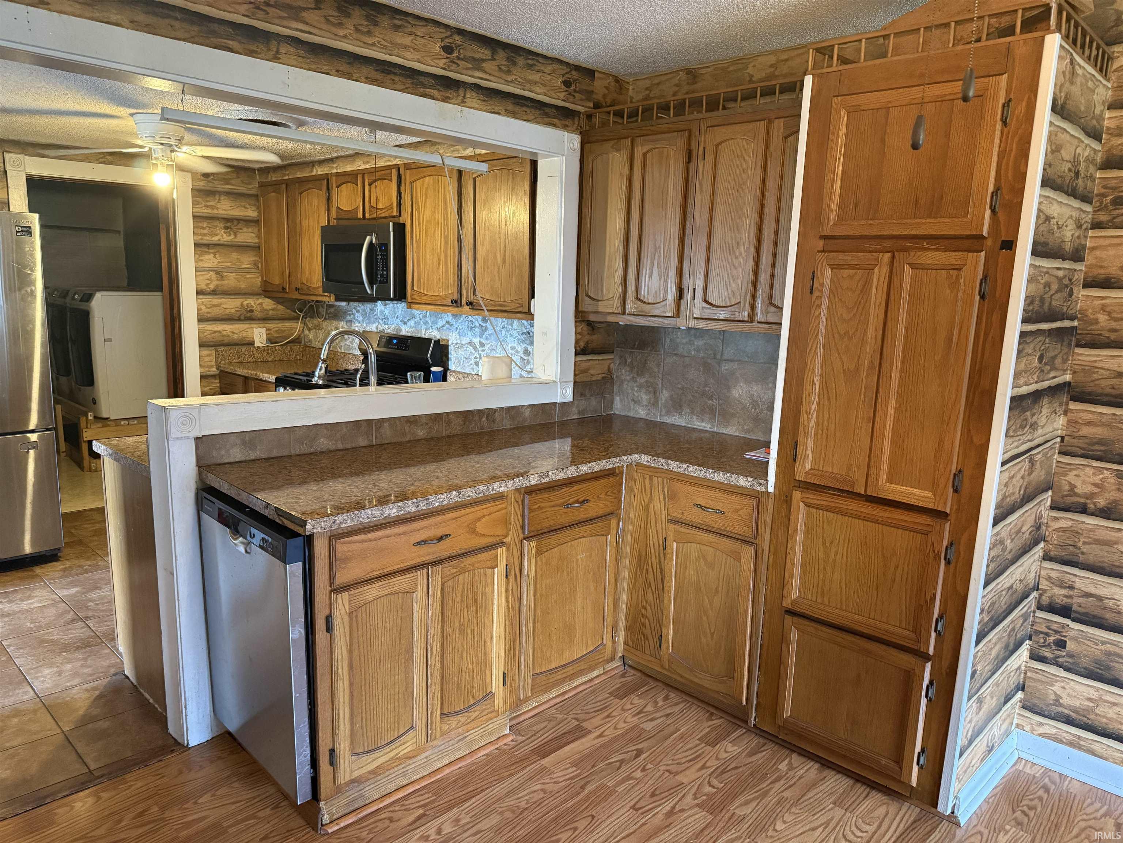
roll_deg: -2.0
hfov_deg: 71.6
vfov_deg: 56.8
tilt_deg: -10.0
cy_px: 422
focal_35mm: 24
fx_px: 779
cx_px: 562
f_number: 1.78
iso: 640
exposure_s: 1/60
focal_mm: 6.76
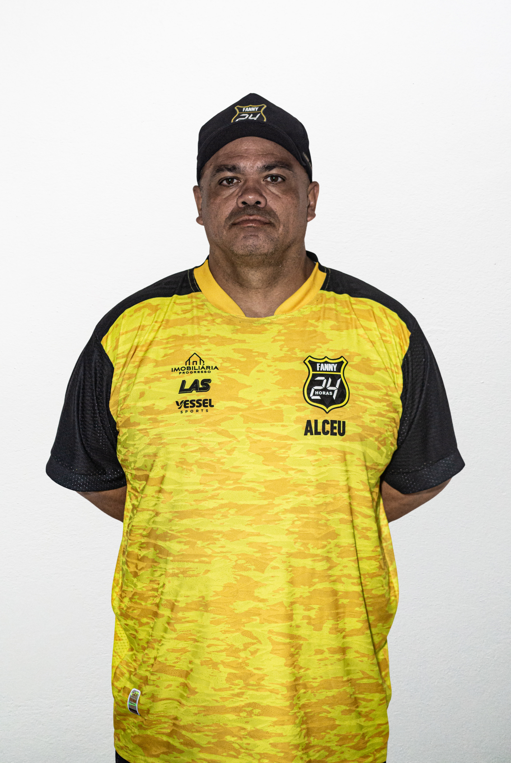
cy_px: 382
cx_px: 256
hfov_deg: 53.2
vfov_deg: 73.7
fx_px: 510
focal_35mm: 24
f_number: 5.6
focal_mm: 8.8
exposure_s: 1/60
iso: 2000
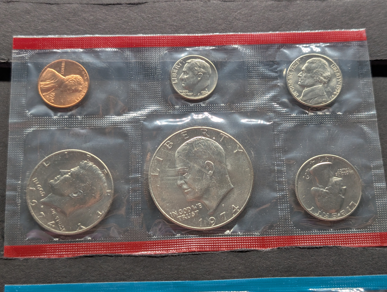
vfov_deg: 29.7
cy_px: 146
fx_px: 549
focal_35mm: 49
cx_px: 194
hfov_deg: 38.9
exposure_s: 1/116
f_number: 1.68
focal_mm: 6.9
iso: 79
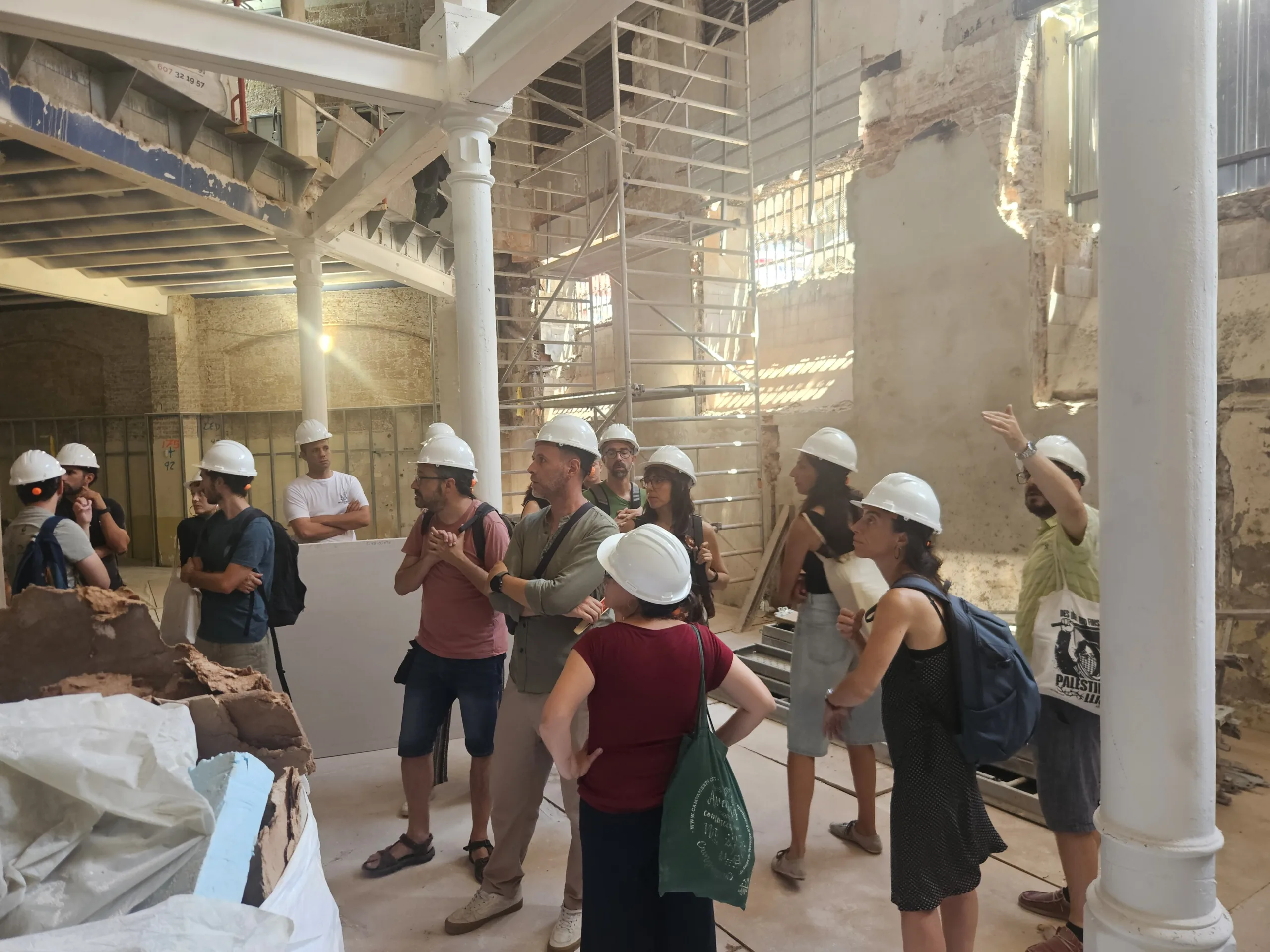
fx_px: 844
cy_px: 476
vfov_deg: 58.9
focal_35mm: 23
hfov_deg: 73.9
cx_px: 635
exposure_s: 1/100
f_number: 1.8
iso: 160
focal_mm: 5.4
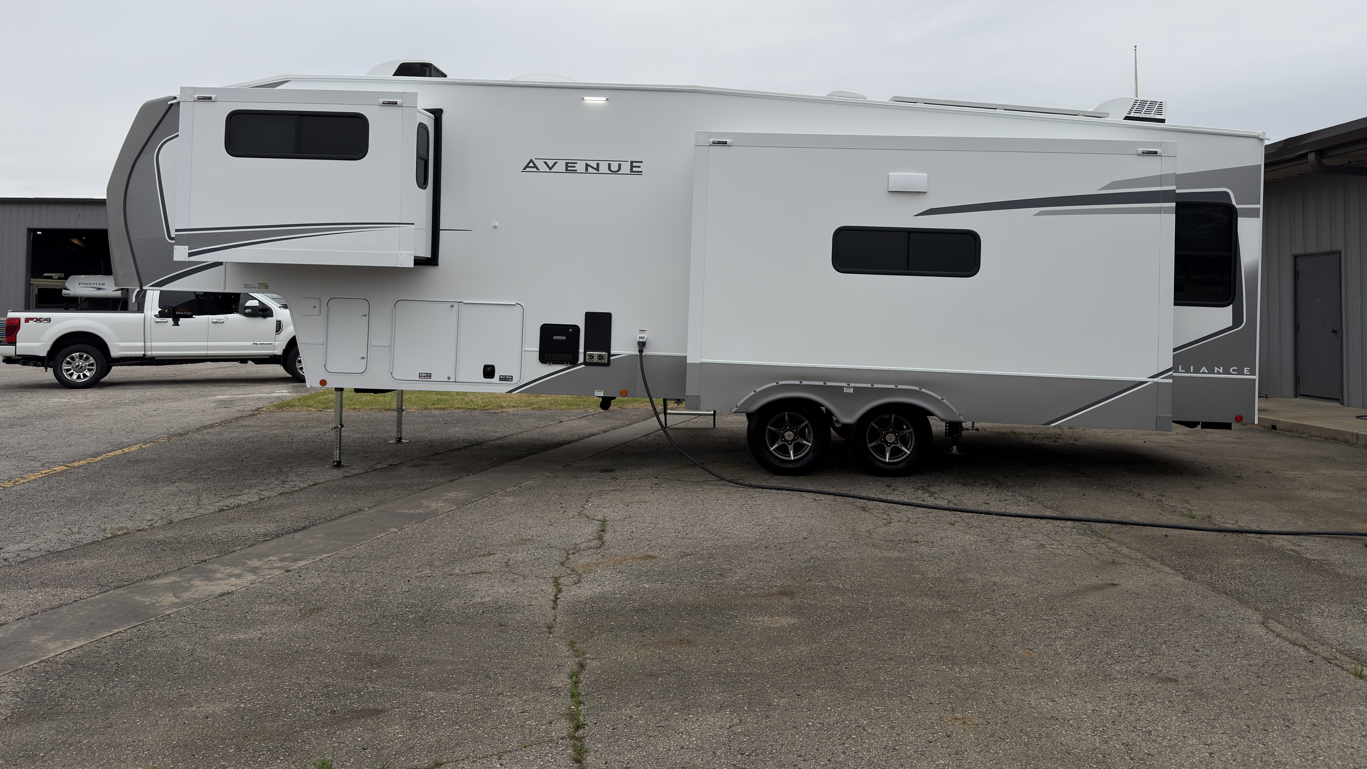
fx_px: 979
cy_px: 282
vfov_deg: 42.5
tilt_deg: +1.9
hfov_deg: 69.9
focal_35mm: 27
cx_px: 697
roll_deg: -0.3
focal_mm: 6.76
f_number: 1.78
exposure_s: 1/862
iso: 64
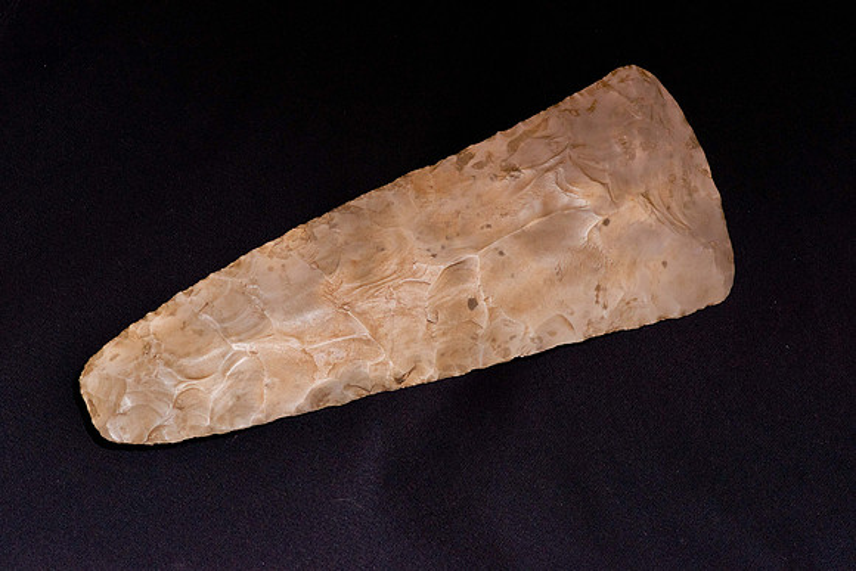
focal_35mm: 100
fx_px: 2378
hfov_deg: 20.4
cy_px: 286
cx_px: 428
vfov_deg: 13.7
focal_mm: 100
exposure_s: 1/100
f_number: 5.6
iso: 800
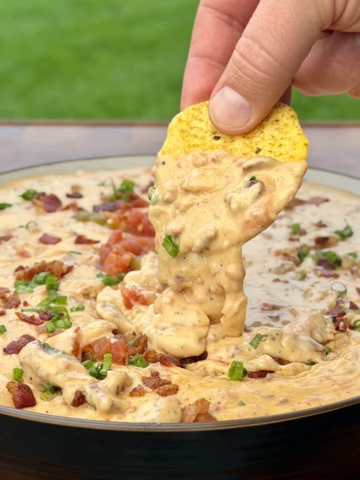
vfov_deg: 39.7
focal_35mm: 48
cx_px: 180
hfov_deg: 30.3
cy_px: 240
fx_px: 666
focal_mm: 6.76
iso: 64
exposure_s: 1/490
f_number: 1.78
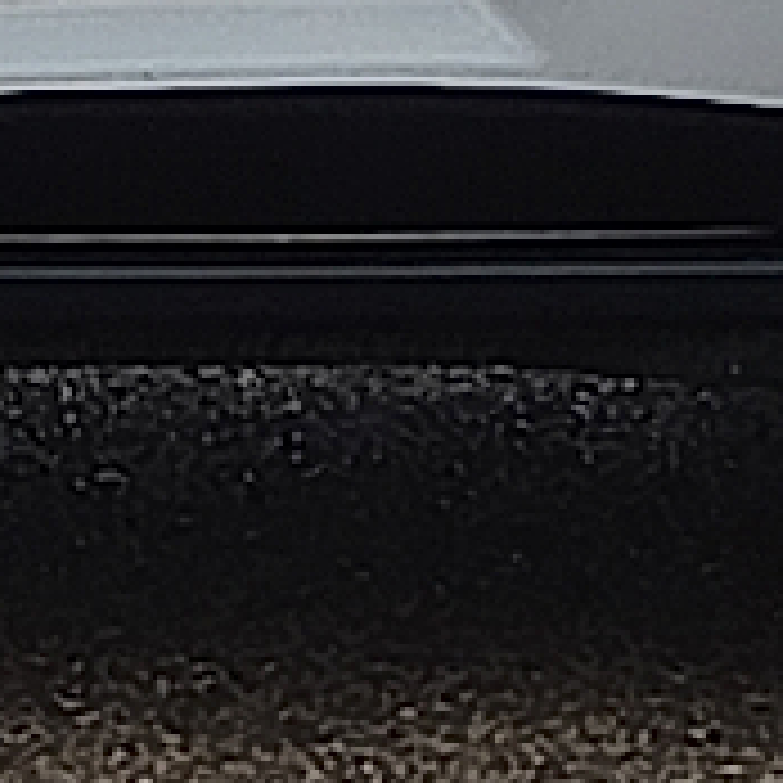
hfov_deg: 4.3
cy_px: -680
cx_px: -544
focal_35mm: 406
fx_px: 10390
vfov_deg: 4.3
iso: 76
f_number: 1.8
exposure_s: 1/2000
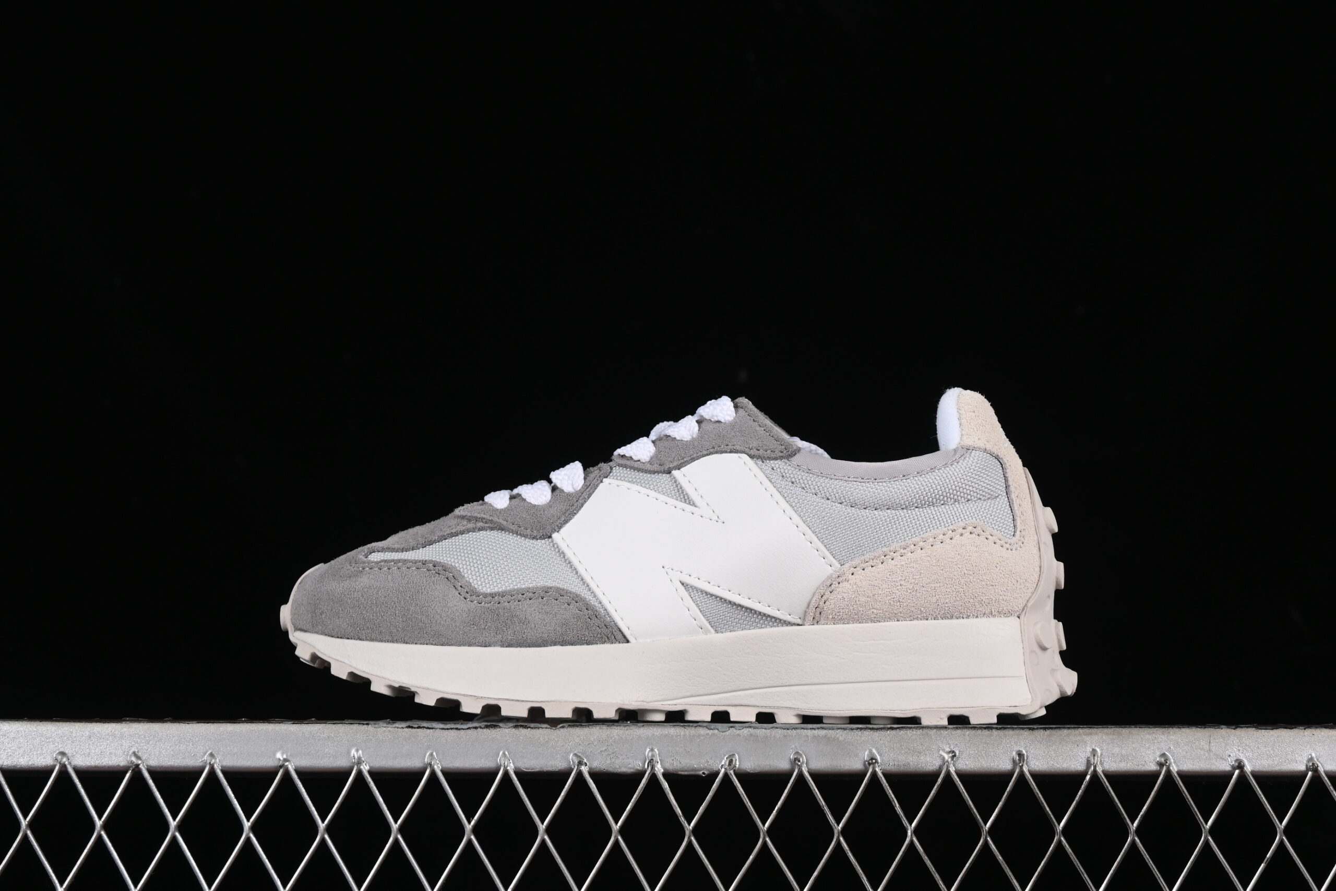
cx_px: 668
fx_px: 2783
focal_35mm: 75
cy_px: 446
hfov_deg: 27.0
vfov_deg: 18.2
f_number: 8
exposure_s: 1/80
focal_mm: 50
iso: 160
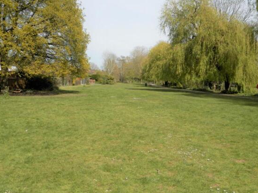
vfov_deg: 39.6
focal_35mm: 36
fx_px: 268
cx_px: 134
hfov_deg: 51.4
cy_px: 94
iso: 80
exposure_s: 1/1250
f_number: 3.3
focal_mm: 6.1
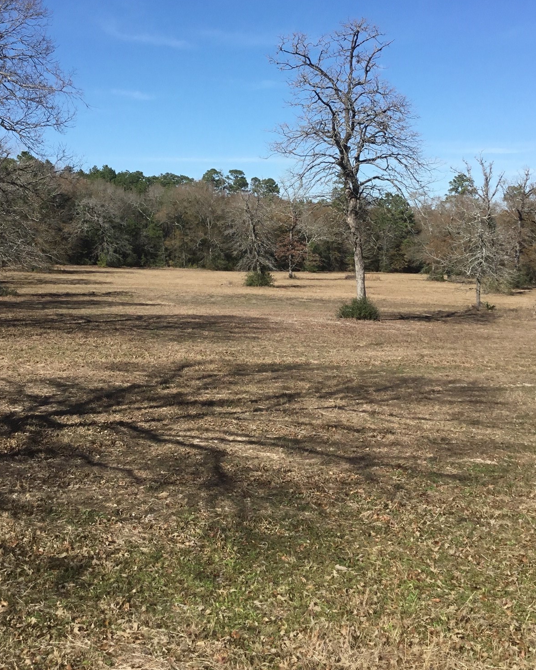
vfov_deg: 43.3
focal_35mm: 42
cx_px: 263
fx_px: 833
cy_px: 227
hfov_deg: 35.7
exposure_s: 1/1538
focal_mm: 3.3
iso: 25
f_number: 2.4
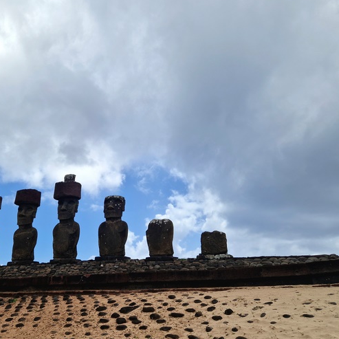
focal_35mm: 33
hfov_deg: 48.6
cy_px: 174
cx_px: 105
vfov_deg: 49.7
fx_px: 366
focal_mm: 5.4
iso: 50
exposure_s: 1/3333
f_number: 1.8
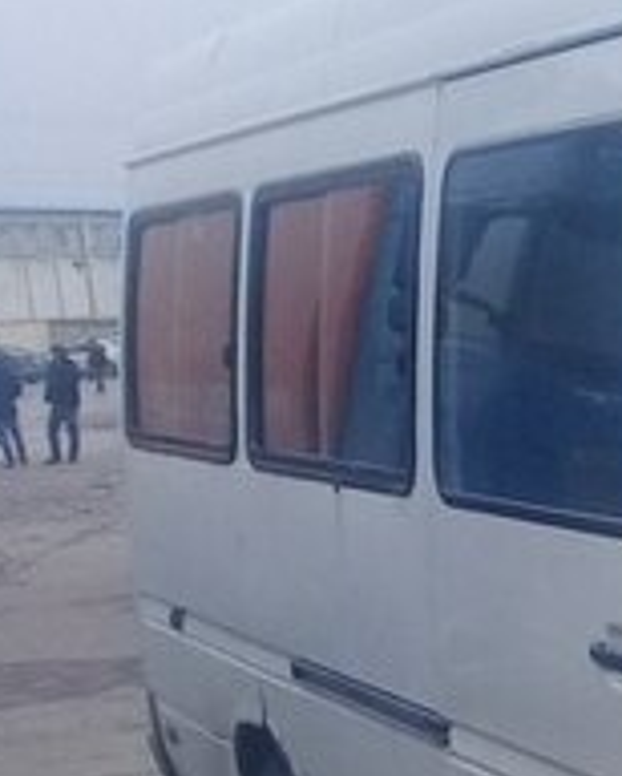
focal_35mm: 104
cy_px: 782
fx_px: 2389
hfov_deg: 12.9
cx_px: 1240
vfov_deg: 18.0
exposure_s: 1/1004
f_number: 2.2
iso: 50
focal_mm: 3.3
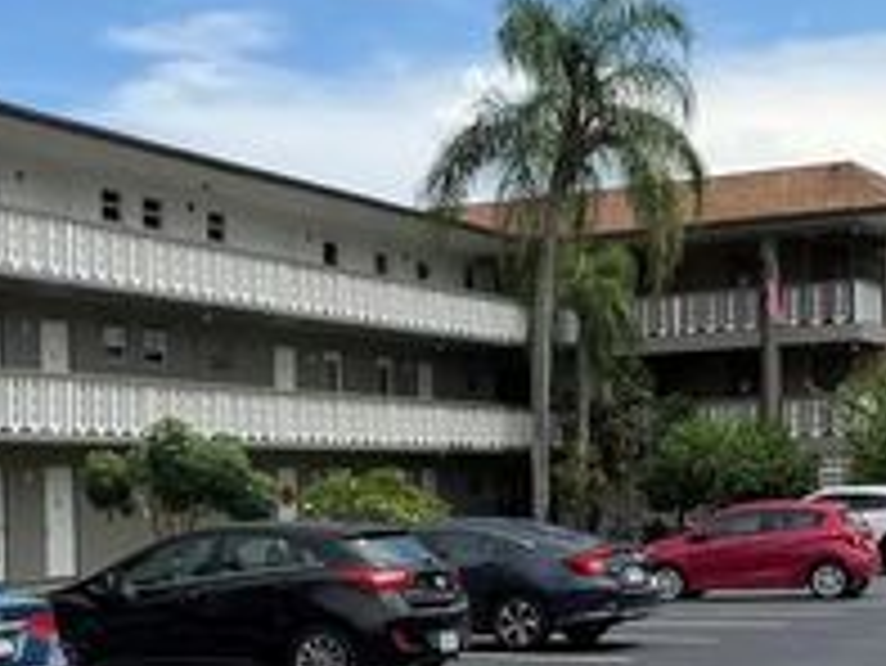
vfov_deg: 18.7
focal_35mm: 78
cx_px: 252
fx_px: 1998
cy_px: 531
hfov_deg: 24.8
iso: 80
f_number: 1.78
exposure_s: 1/3759
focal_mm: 6.76
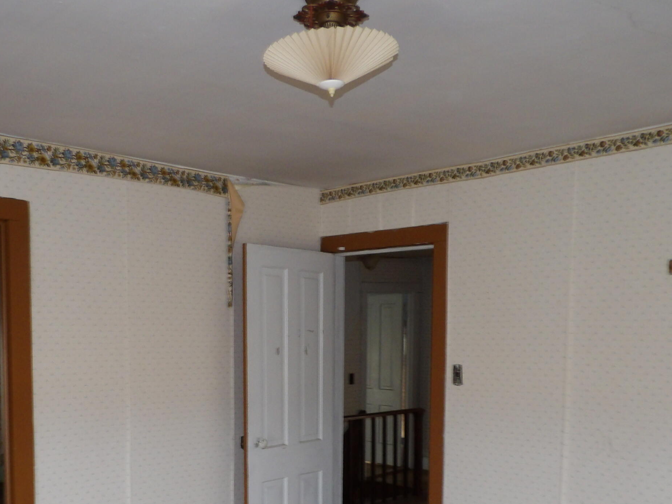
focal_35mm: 39
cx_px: 257
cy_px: 388
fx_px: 757
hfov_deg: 47.5
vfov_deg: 35.8
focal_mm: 4.3
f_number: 3.2
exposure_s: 1/33
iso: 200
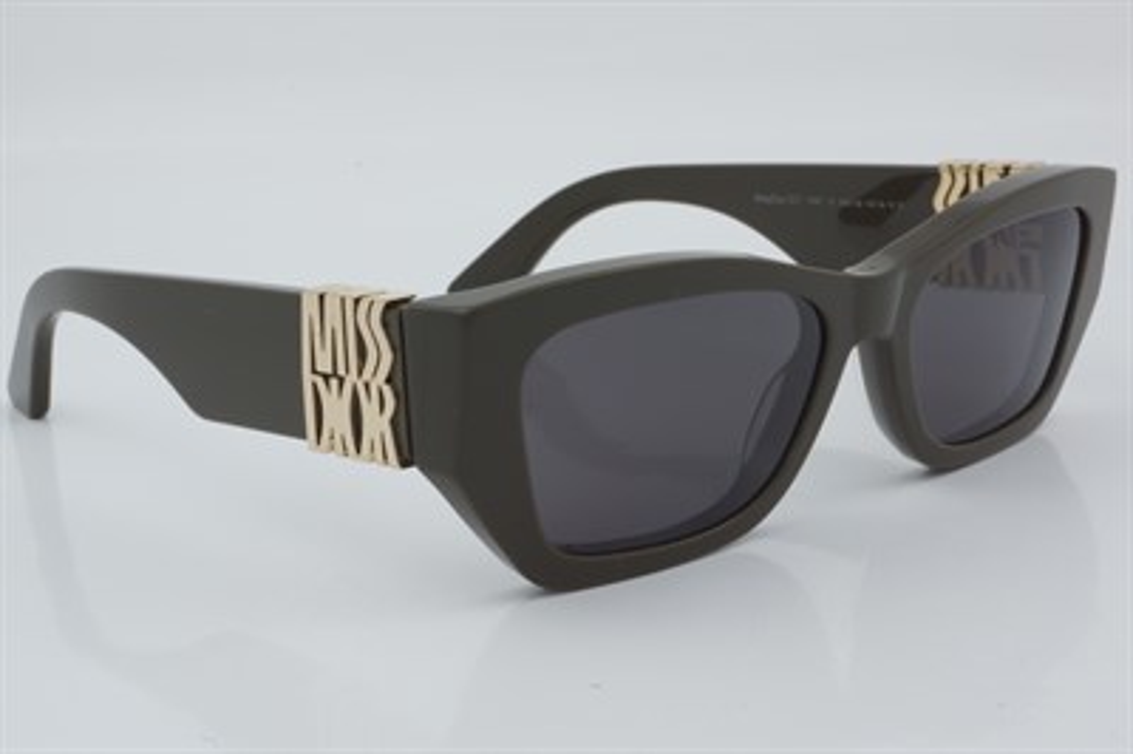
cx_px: 566
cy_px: 377
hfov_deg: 27.0
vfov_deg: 18.2
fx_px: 2358
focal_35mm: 75
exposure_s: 1/4
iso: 100
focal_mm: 50
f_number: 29
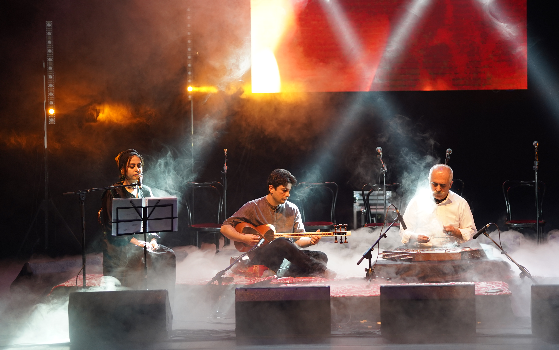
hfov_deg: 16.3
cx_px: 365
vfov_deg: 10.2
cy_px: 142
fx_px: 1950
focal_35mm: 128
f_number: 1.4
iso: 320
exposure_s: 1/100
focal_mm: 85
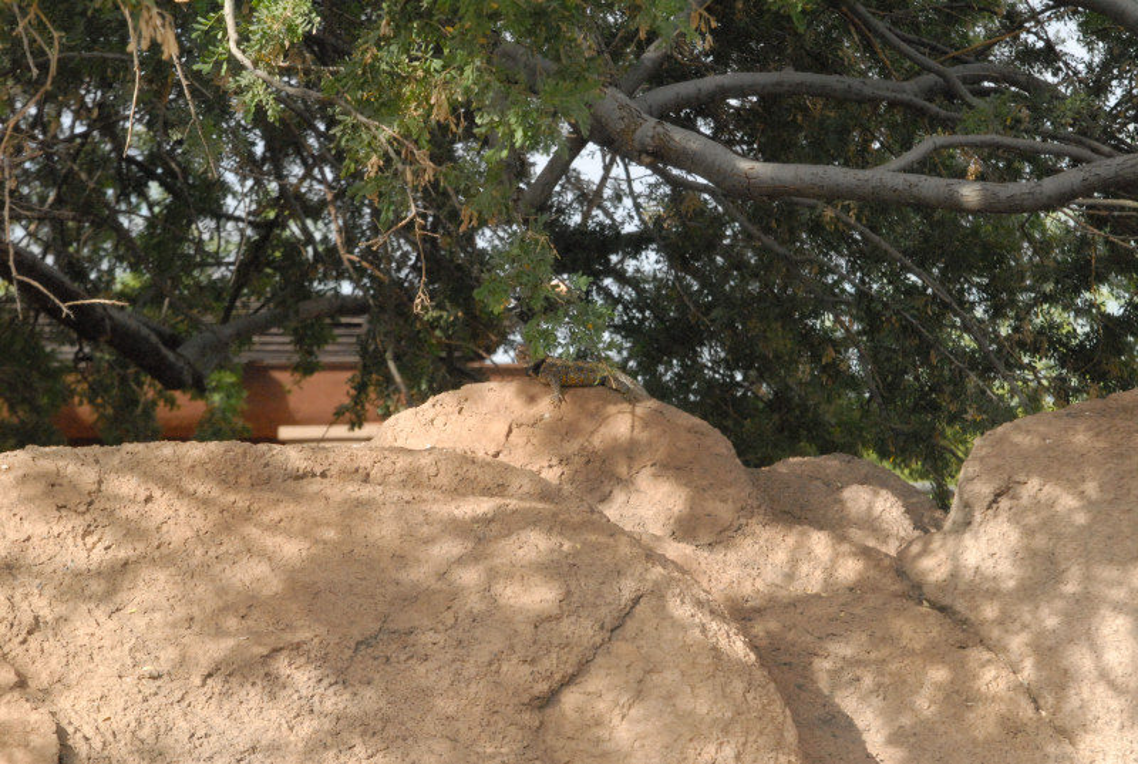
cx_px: 569
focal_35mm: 112
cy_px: 382
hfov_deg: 18.1
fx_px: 3564
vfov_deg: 12.2
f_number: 11
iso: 1600
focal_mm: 75
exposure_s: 1/1250
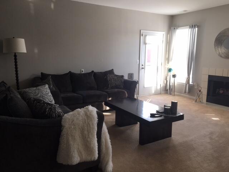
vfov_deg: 48.2
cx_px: 114
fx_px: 192
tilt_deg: -9.0
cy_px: 86
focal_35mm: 29
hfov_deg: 61.7
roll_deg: -0.2
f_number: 2.2
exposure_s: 1/60
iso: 32
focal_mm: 4.15
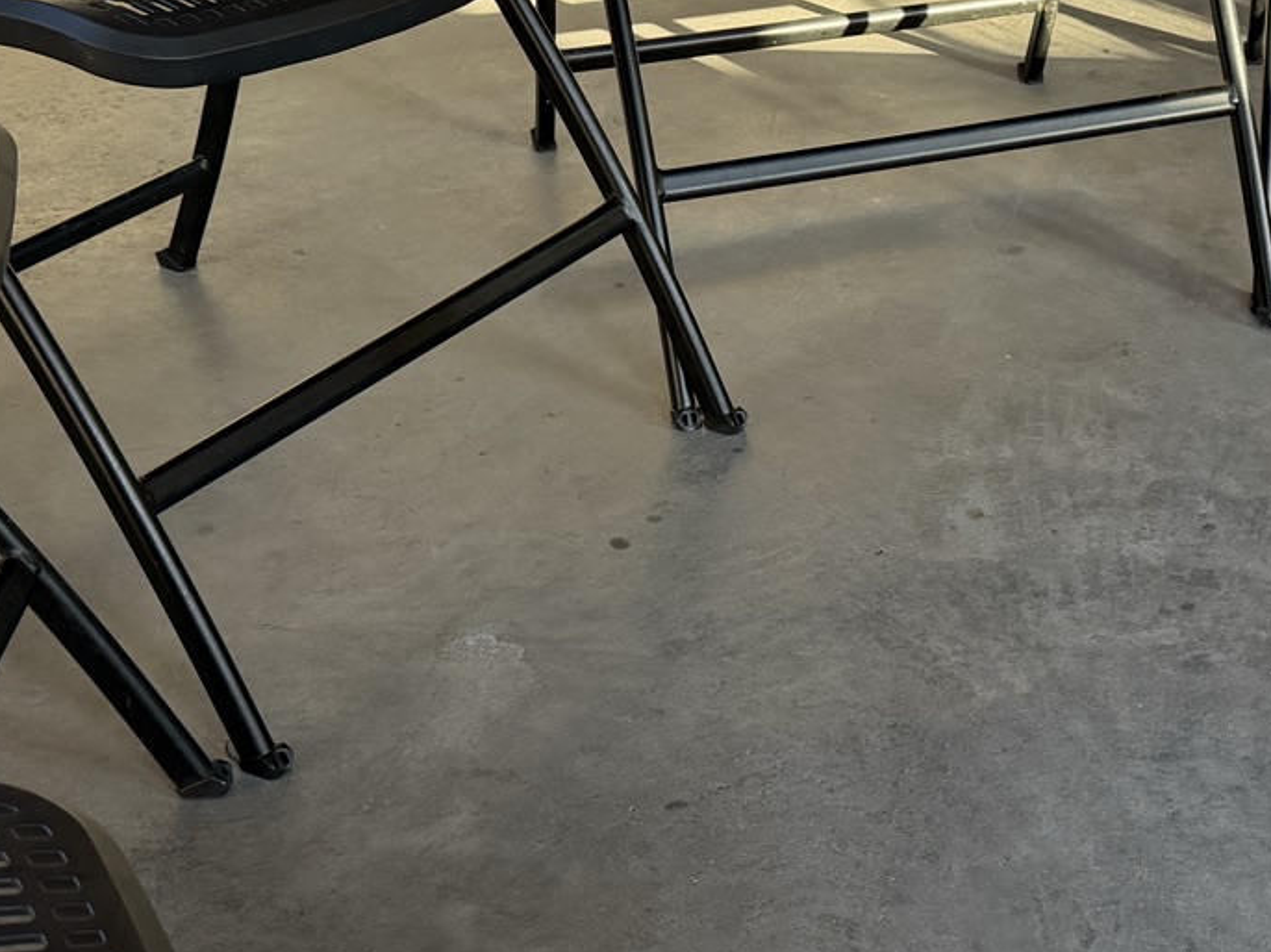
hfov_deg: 27.5
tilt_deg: -29.2
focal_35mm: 70
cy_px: 407
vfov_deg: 21.0
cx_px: 925
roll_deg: +0.6
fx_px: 2569
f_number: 1.78
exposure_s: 1/187
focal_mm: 6.76
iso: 200
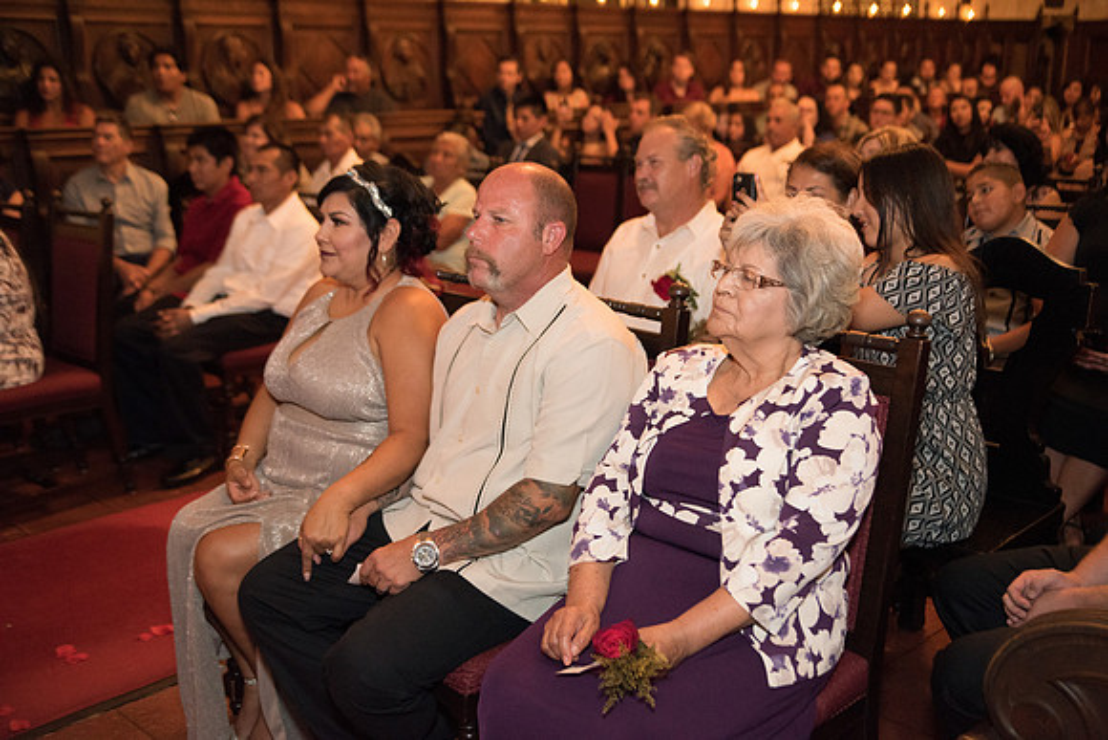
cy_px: 370
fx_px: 1170
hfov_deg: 50.7
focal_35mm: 38
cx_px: 554
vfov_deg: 35.1
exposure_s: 1/80
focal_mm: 38
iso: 4000
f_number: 2.8
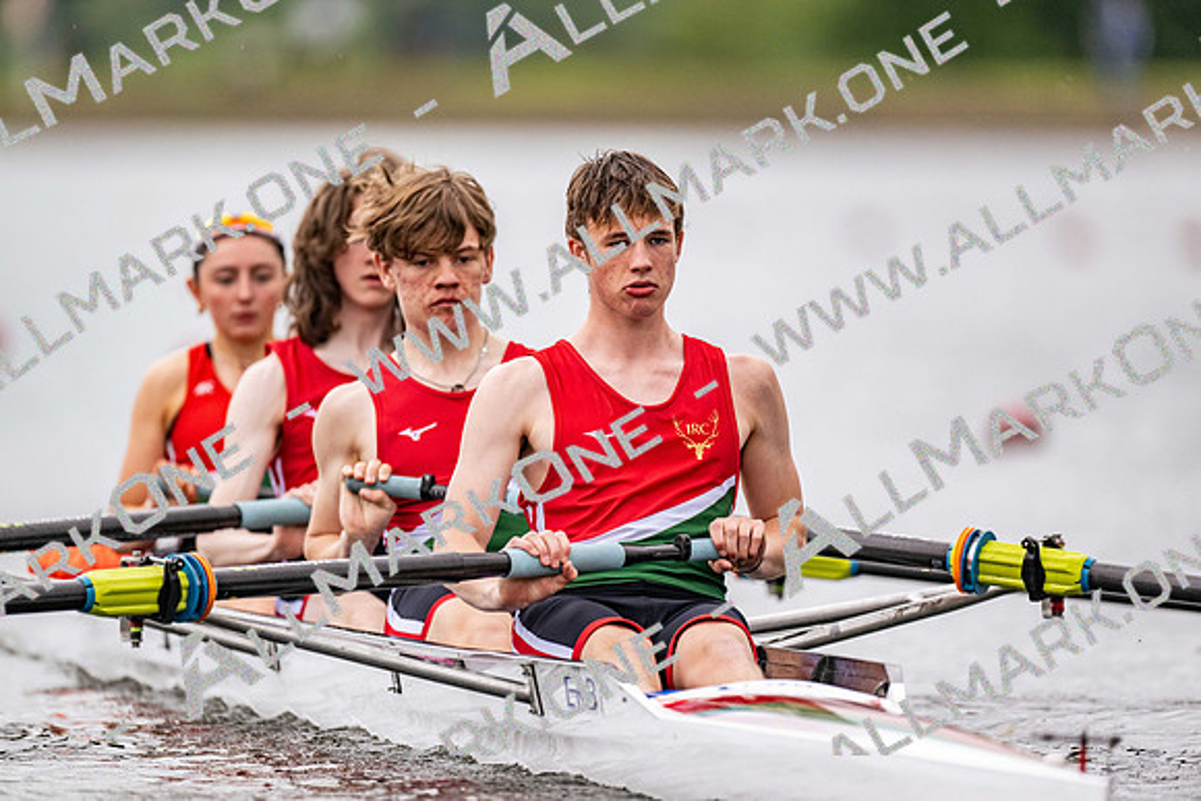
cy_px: 400
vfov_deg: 2.3
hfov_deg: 3.4
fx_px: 20020
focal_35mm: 600
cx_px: 600
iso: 720
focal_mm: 600
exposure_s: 1/2500
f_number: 4
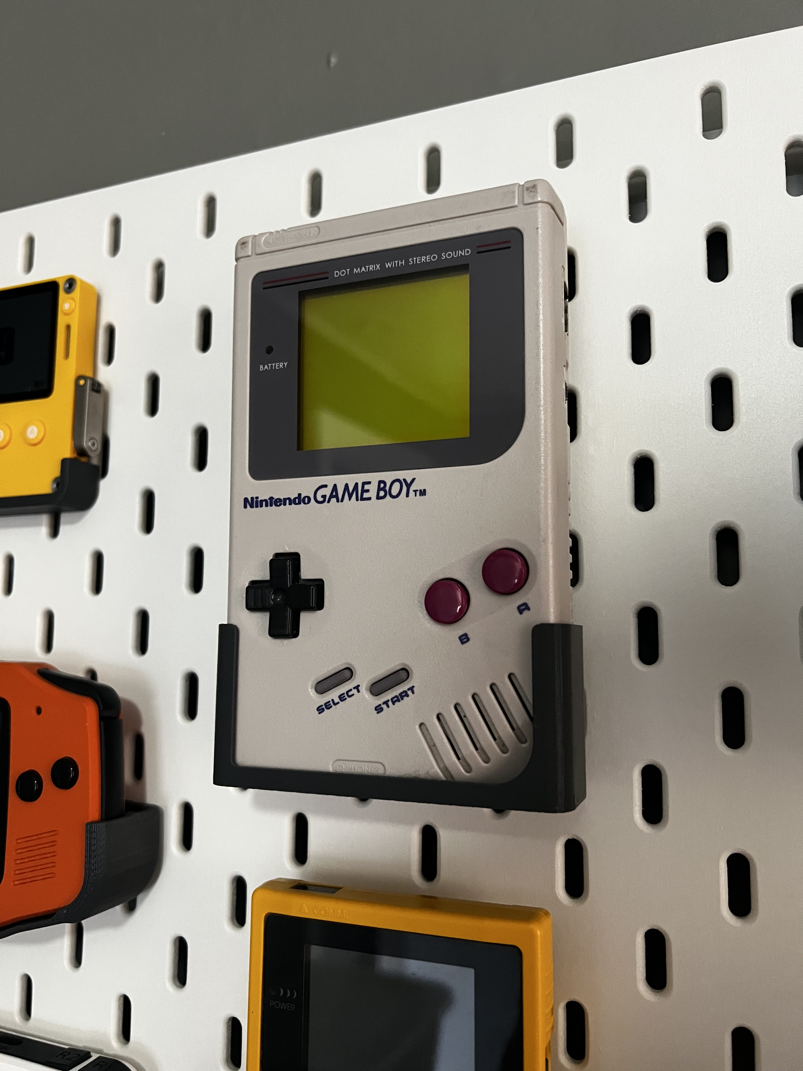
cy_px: 536
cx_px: 402
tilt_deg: +7.5
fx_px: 804
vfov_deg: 67.3
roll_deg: -1.0
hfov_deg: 53.1
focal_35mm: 26
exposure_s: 1/60
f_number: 1.5
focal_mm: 5.7
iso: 400
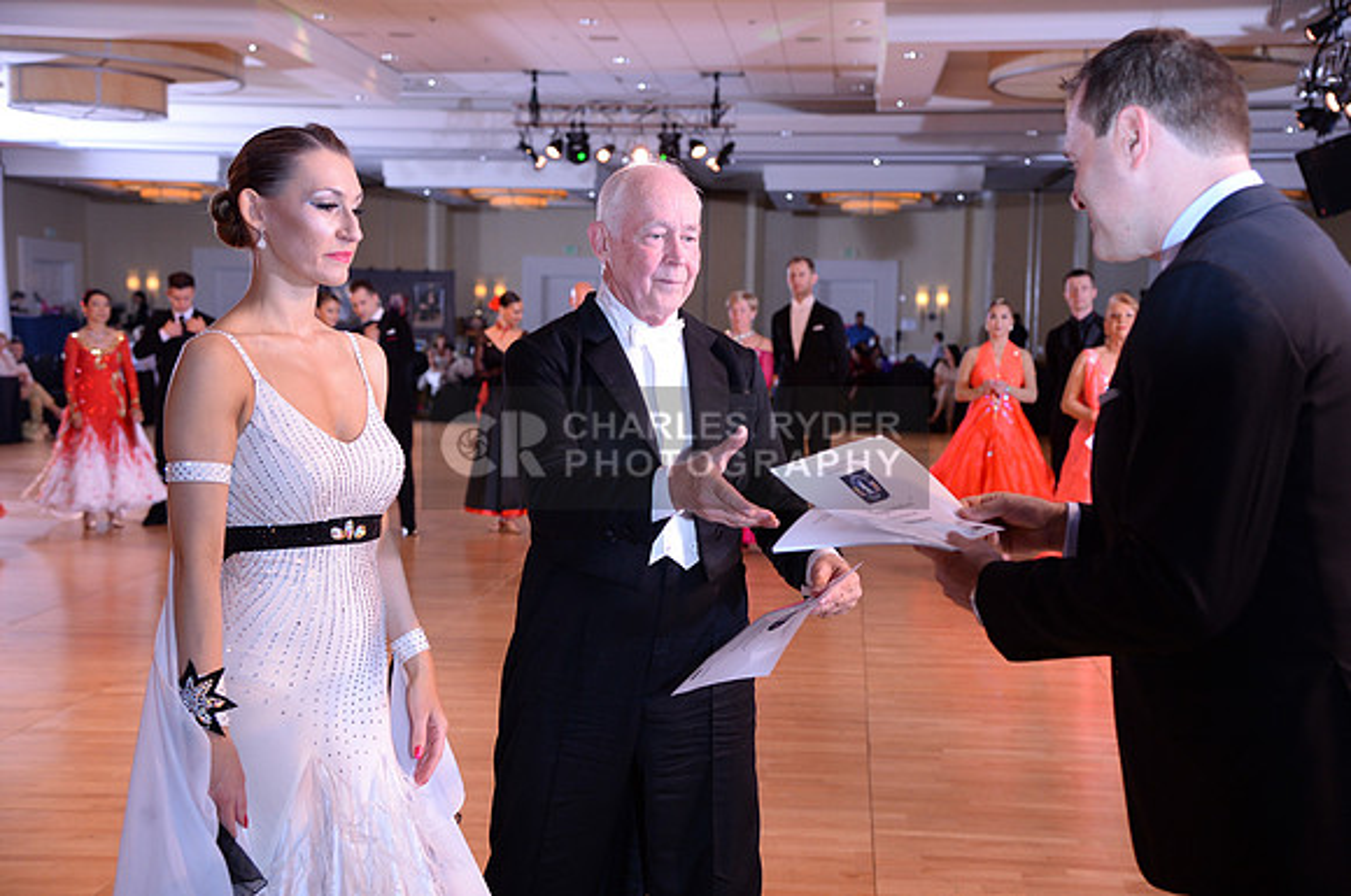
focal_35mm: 48
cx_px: 676
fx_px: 1799
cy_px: 448
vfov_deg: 28.0
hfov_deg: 41.2
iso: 1250
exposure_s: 1/250
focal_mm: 48
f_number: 4.5
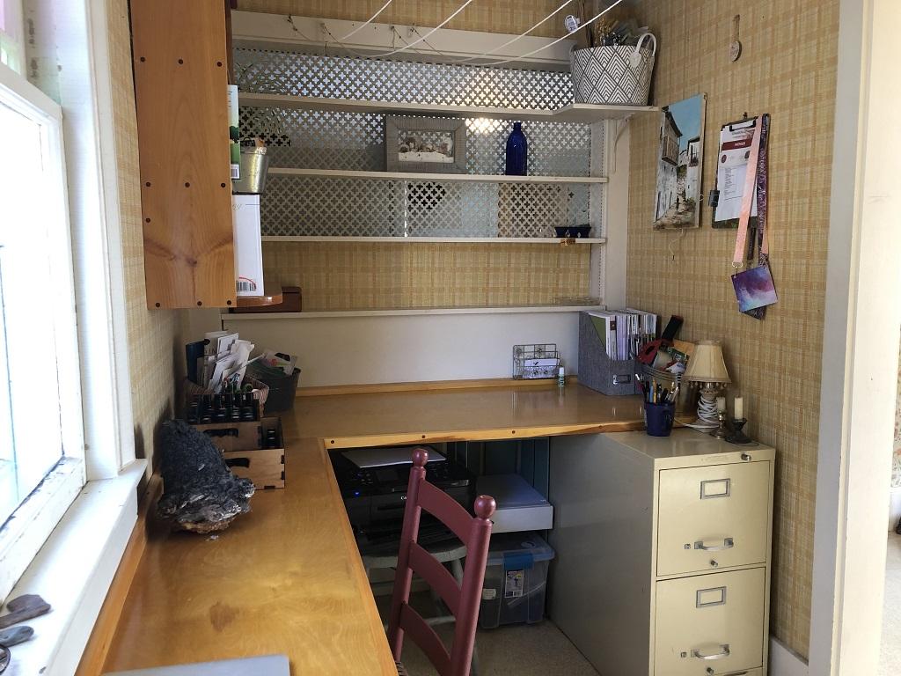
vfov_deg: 49.7
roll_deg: +0.3
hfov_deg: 63.4
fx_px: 729
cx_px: 450
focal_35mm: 28
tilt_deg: -6.7
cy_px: 338
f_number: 1.8
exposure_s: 1/30
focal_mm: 3.99
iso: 40
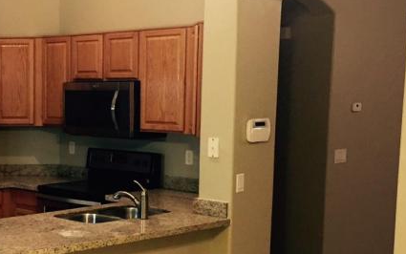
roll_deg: -0.4
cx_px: 5
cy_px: 209
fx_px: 819
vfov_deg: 17.5
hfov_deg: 26.4
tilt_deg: -7.8
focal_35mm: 74
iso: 125
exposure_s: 1/30
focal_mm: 4.15
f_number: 2.2
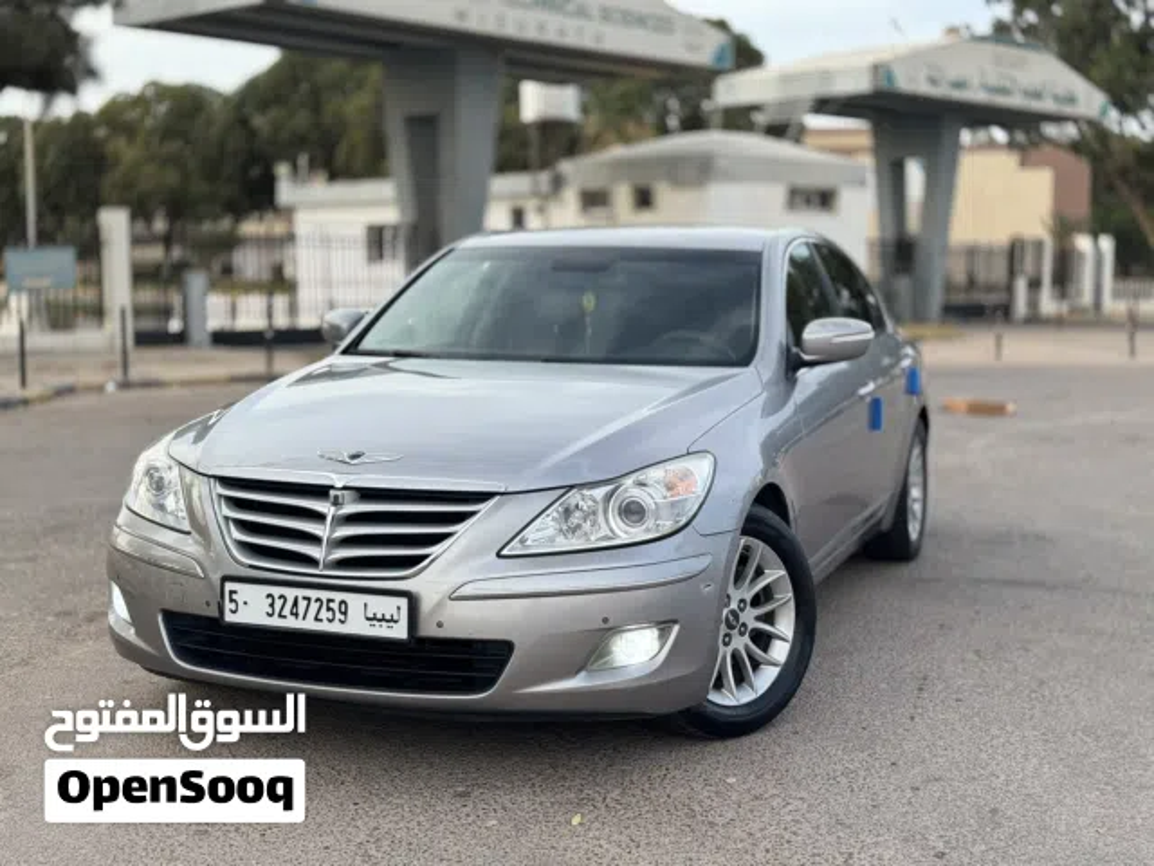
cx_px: 577
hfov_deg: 39.7
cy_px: 433
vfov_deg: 30.3
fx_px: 1600
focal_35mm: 48
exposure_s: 1/1724
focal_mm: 6.76
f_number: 1.78
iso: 64
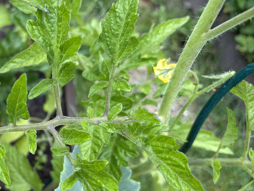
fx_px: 367
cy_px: 116
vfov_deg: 29.0
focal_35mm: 50
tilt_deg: -49.3
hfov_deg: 36.1
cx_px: 30
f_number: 1.6
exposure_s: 1/121
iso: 100
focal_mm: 5.96
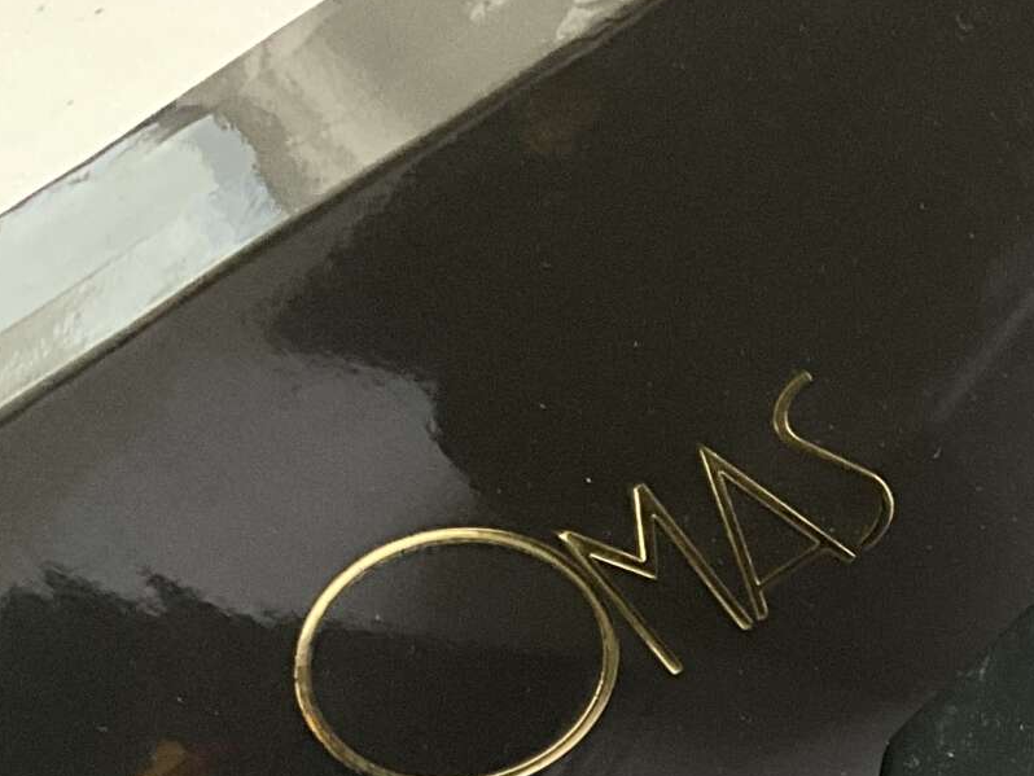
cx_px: 1546
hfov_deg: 18.7
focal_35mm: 93
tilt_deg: -54.1
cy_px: 1167
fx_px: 2779
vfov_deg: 14.8
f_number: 1.8
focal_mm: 3
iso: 50
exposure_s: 1/122
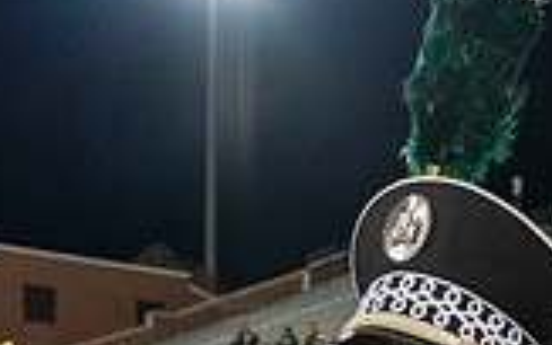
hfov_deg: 23.7
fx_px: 1309
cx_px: 362
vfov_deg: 13.4
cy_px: 631
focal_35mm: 87
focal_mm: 24
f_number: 4
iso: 2000
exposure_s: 1/500
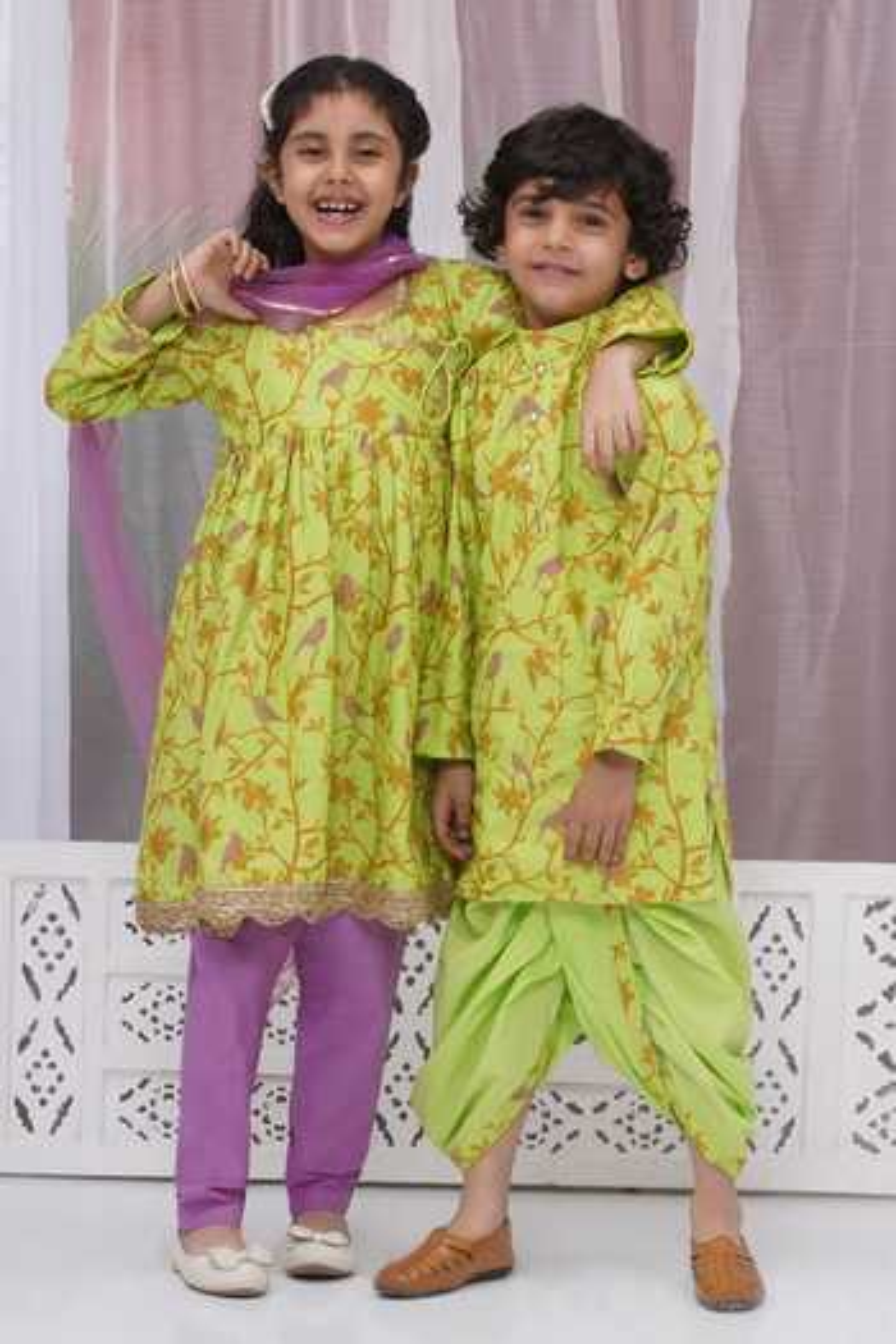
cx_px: 448
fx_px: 2613
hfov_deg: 19.5
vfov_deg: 28.8
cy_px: 672
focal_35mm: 70
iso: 500
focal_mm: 70
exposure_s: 1/125
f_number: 20
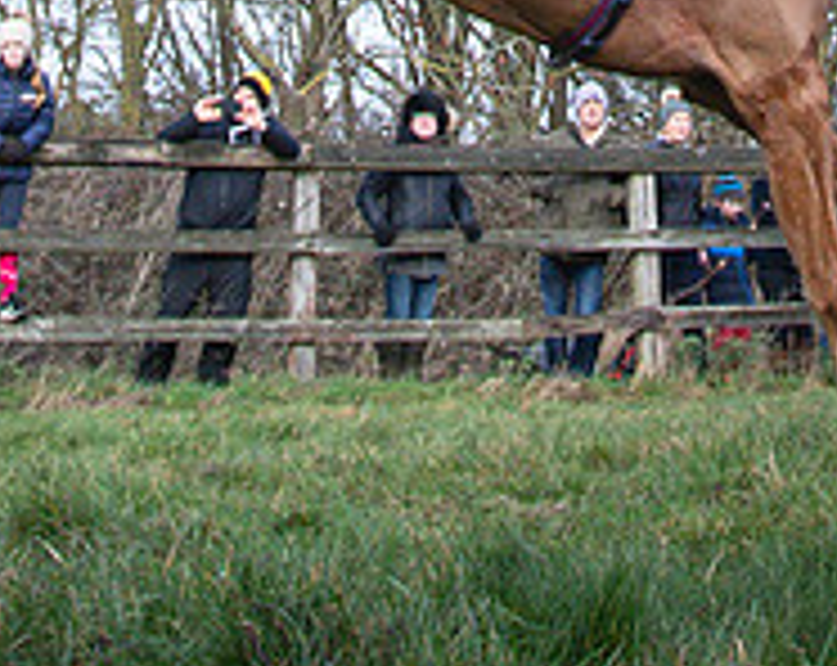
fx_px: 2818
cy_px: -938
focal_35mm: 114
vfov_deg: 11.2
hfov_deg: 16.8
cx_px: 683
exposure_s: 1/1000
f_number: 8
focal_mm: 19
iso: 2000
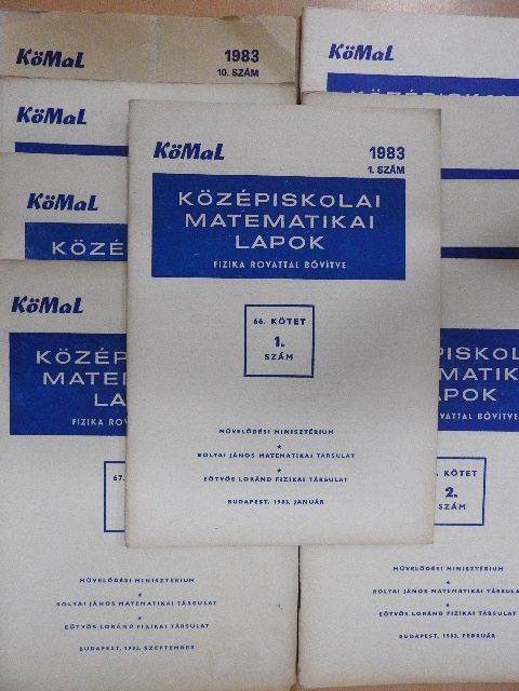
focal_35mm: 24
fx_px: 480
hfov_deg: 56.8
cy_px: 346
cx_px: 260
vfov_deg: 71.6
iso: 900
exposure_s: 1/80
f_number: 3.3
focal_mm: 4.3
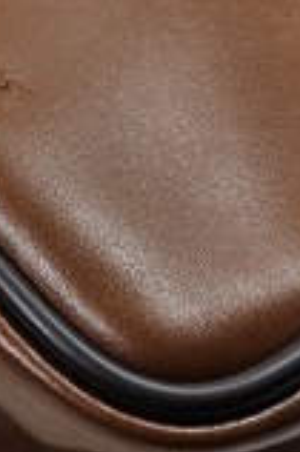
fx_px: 1215
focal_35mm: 97
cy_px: 63
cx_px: -83
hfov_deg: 13.6
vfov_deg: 20.7
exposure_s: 1/100
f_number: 1.7
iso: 12
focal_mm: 6.3
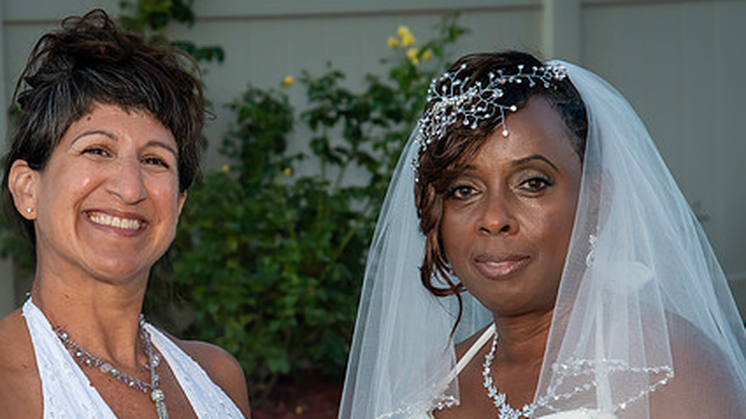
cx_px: 217
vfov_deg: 7.8
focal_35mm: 155
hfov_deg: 13.8
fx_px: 3066
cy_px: 365
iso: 400
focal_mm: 60
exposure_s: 1/250
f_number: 6.3
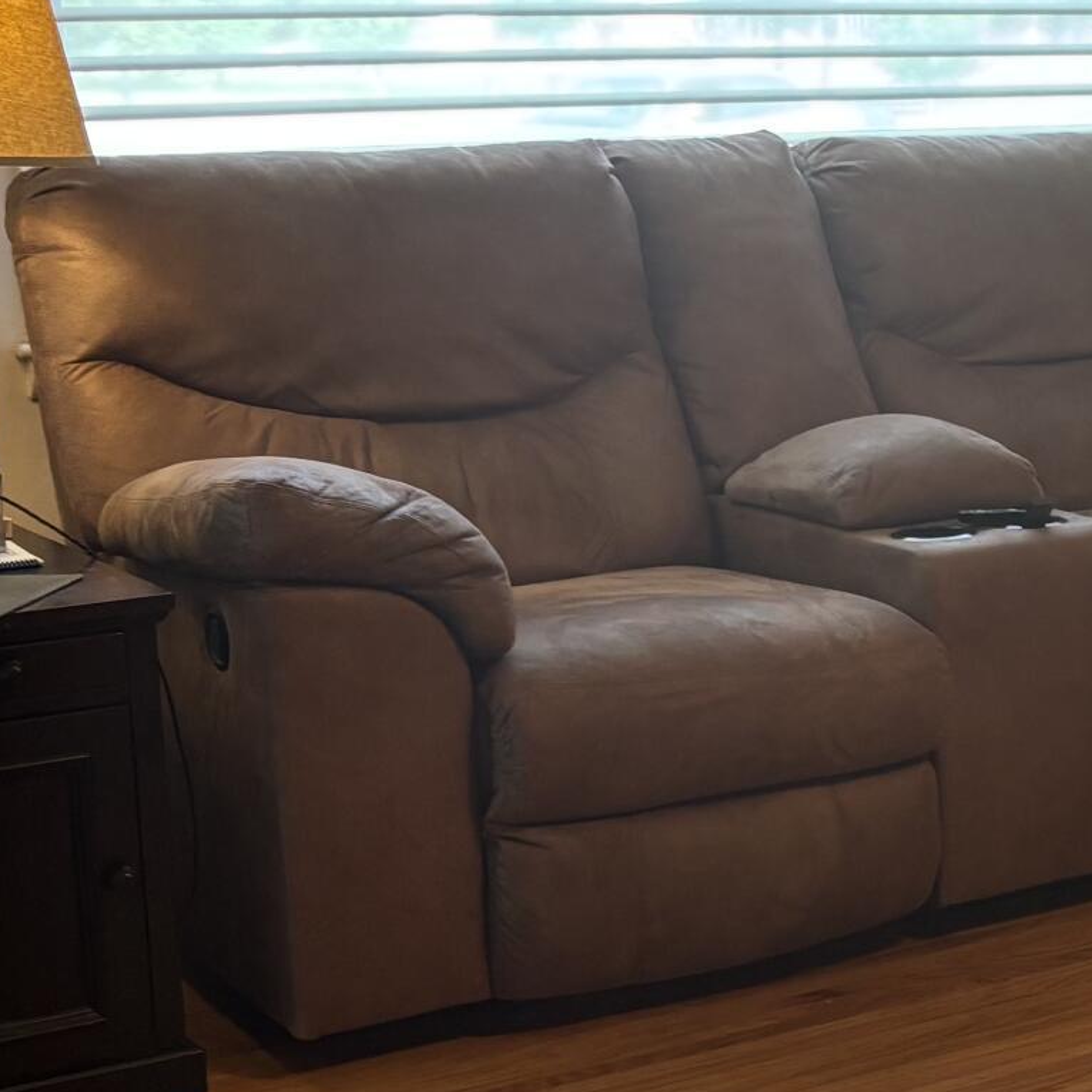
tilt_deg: -9.0
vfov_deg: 19.3
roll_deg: -0.5
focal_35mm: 90
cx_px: 1511
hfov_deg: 17.8
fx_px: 3212
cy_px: 517
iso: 125
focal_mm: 5.96
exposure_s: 1/60
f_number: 1.6
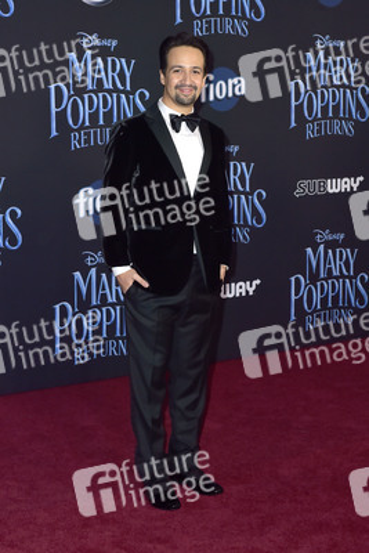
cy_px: 276
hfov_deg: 20.6
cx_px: 184
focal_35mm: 66
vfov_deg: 30.5
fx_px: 1014
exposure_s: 1/250
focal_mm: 66
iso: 400
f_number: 6.3
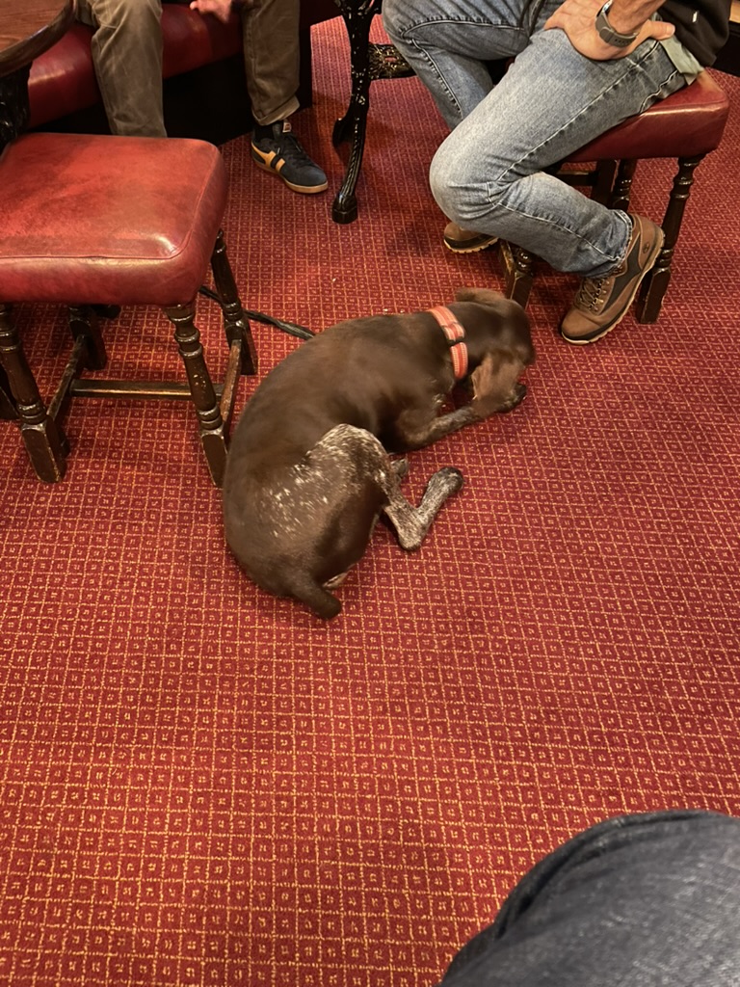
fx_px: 741
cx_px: 370
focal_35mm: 26
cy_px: 494
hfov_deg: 53.1
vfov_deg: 67.3
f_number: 1.6
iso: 500
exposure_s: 1/8
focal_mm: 4.2
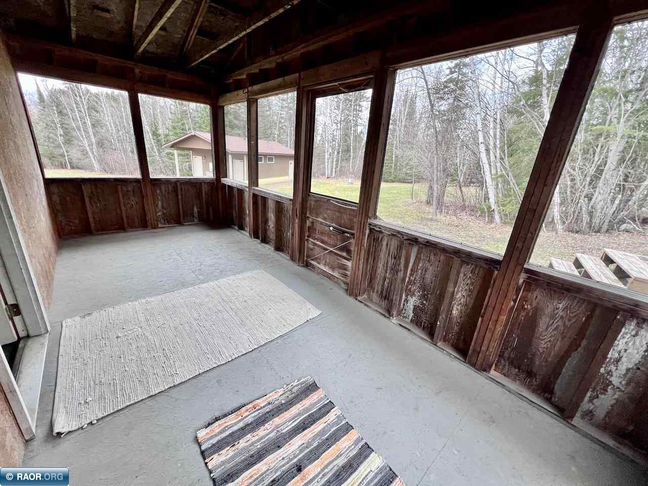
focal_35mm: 13
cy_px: 243
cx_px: 324
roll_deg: -4.6
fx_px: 243
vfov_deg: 89.9
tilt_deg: -19.7
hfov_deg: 106.2
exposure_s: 1/52
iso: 200
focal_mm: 1.57
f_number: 1.8
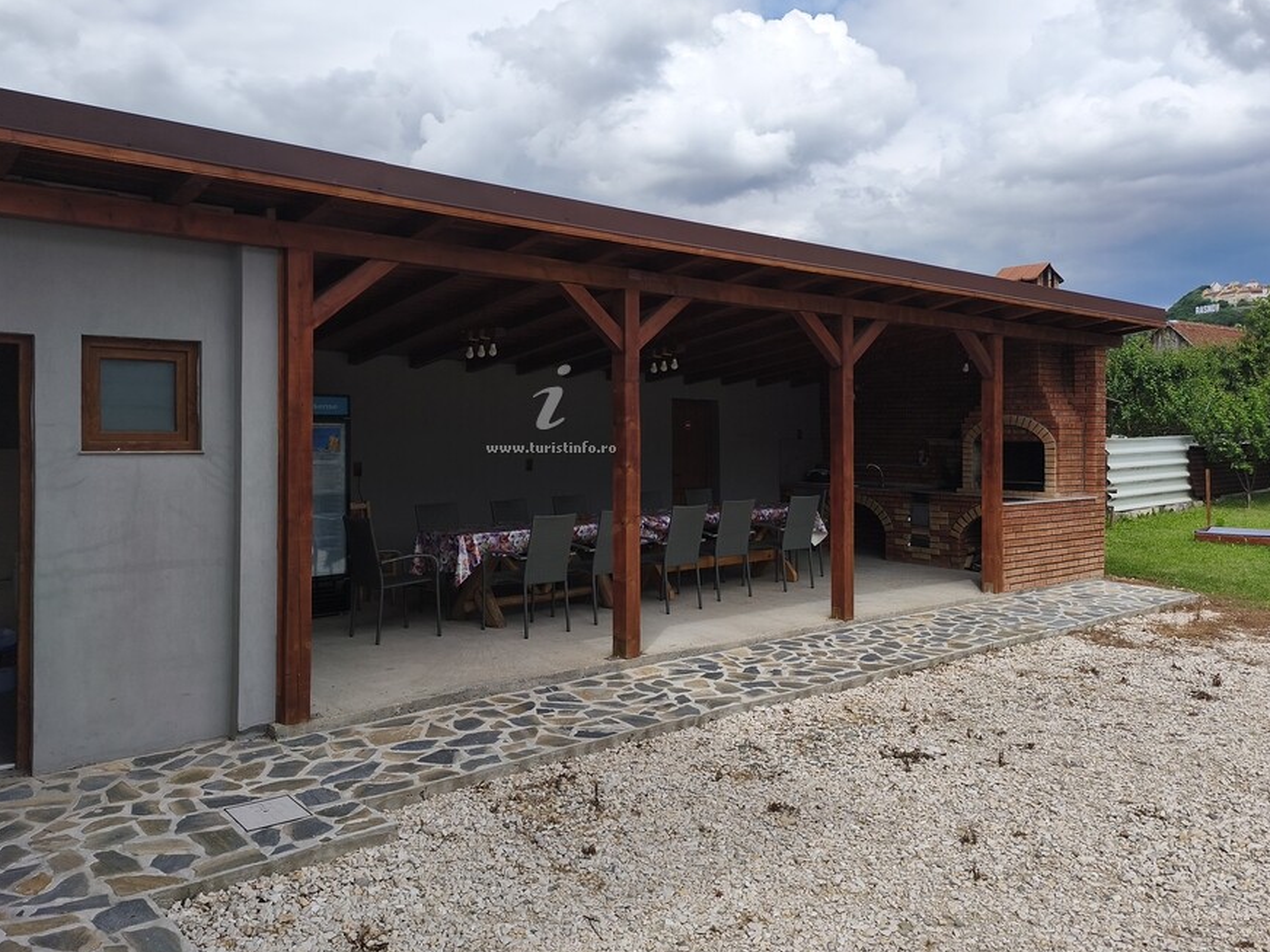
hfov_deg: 65.2
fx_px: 991
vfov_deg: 51.3
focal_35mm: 27
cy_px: 429
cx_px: 574
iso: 50
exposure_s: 1/1376
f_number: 1.65
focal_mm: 6.14
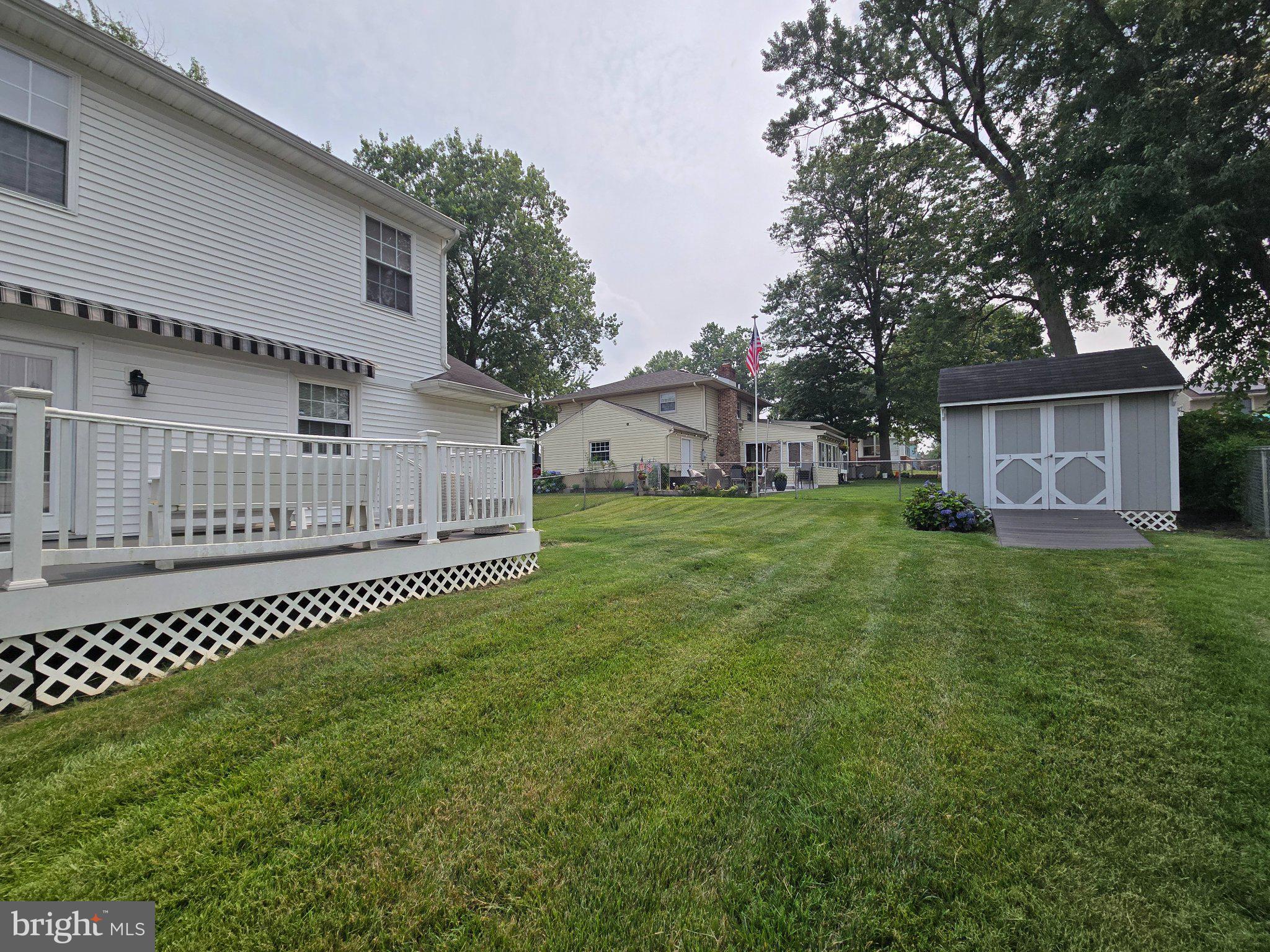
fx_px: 477
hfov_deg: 106.2
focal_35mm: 13
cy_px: 476
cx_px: 635
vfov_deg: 89.9
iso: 50
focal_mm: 2.2
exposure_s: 1/3579
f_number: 2.2
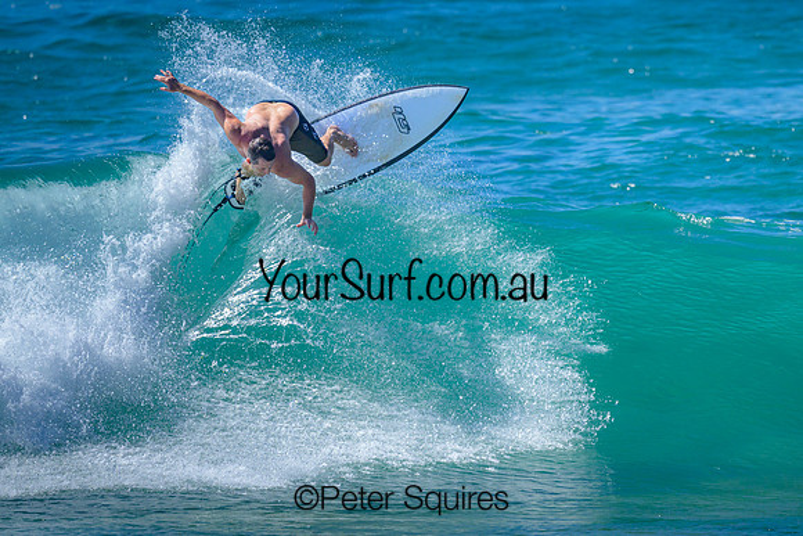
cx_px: 552
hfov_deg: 1.9
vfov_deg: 1.2
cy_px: 248
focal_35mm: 1101
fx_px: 24560
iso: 450
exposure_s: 1/3200
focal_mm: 800
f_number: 6.3
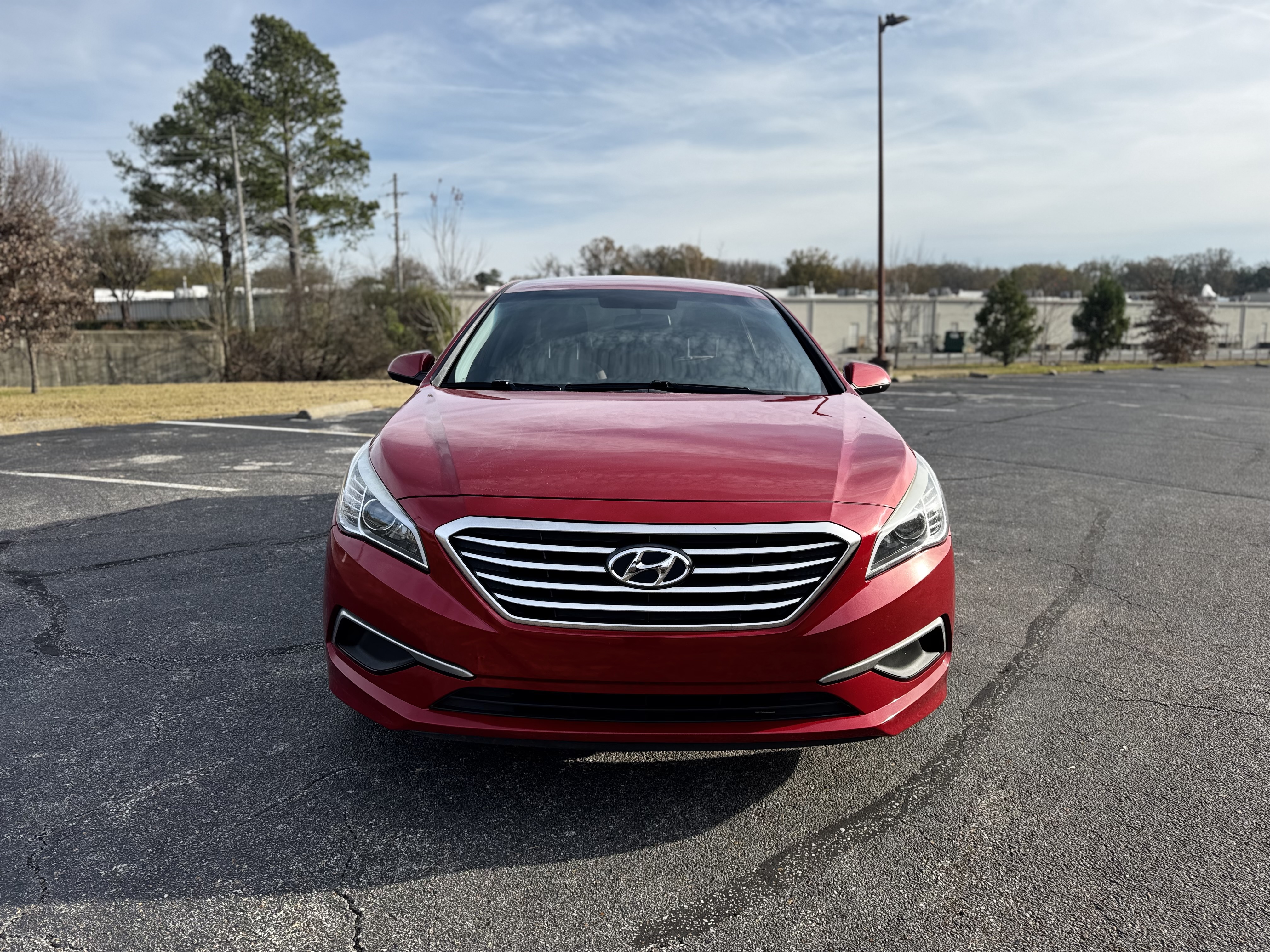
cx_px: 635
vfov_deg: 56.8
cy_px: 476
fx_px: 881
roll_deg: +0.1
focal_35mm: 24
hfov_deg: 71.6
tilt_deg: -9.5
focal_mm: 6.76
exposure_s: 1/1637
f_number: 1.78
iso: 80
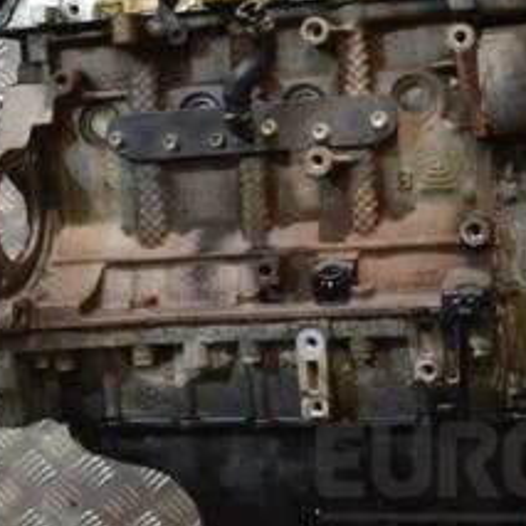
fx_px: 1358
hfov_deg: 21.9
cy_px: 131
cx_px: 269
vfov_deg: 21.7
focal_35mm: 79
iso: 3200
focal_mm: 22
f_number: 5.6
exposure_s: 1/125
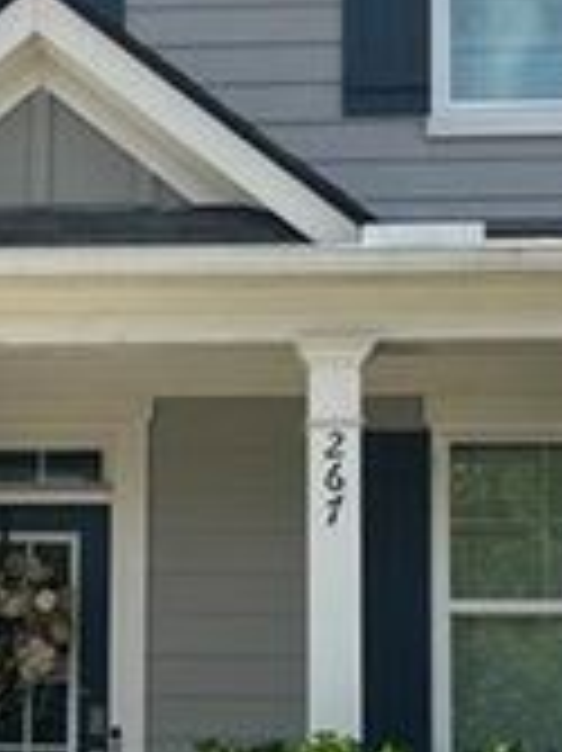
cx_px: -45
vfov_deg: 18.7
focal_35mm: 104
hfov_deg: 13.9
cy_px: 601
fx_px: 2254
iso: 50
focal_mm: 5.1
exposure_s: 1/2825
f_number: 1.6
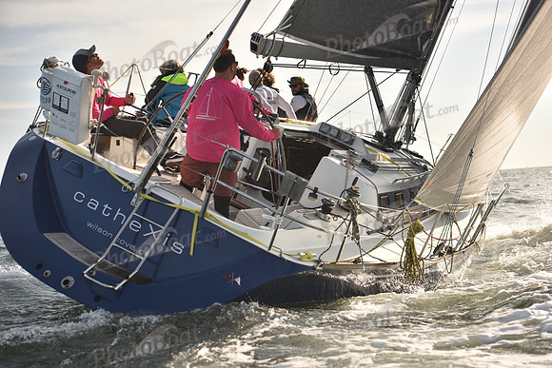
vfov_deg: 19.5
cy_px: 184
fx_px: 1074
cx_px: 276
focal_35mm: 70
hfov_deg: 28.8
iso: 250
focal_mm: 70
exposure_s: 1/800
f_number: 4
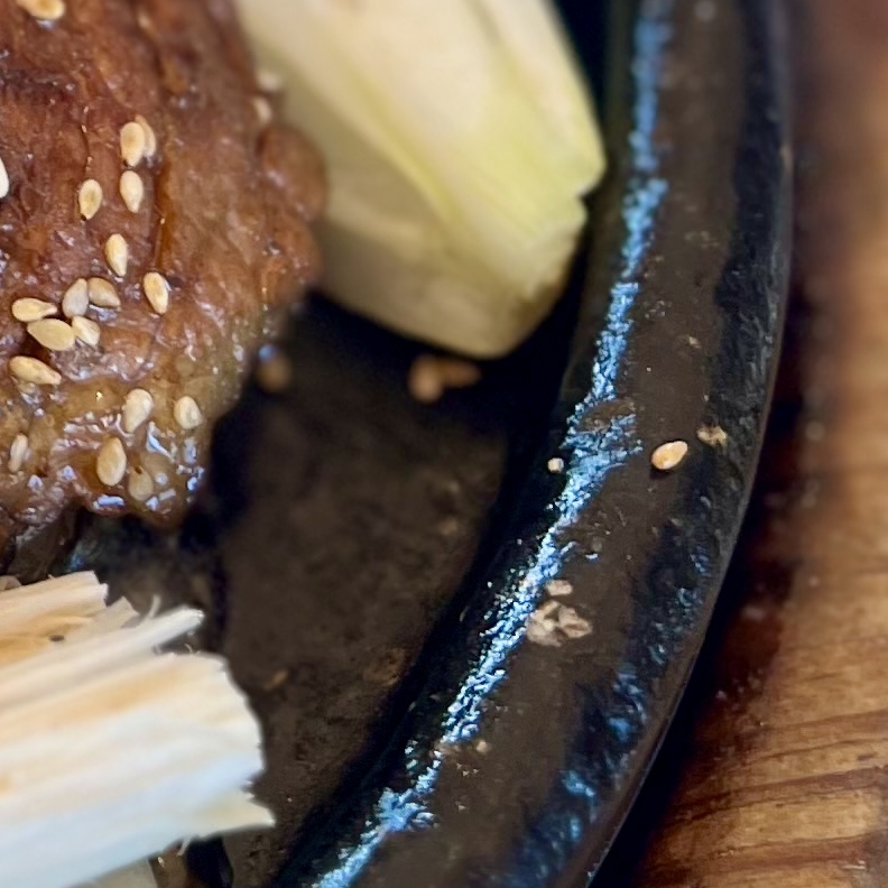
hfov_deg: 13.3
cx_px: -734
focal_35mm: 117
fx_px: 3396
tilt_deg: -48.6
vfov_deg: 14.2
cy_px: -307
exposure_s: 1/210
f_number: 1.5
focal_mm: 5.7
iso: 40
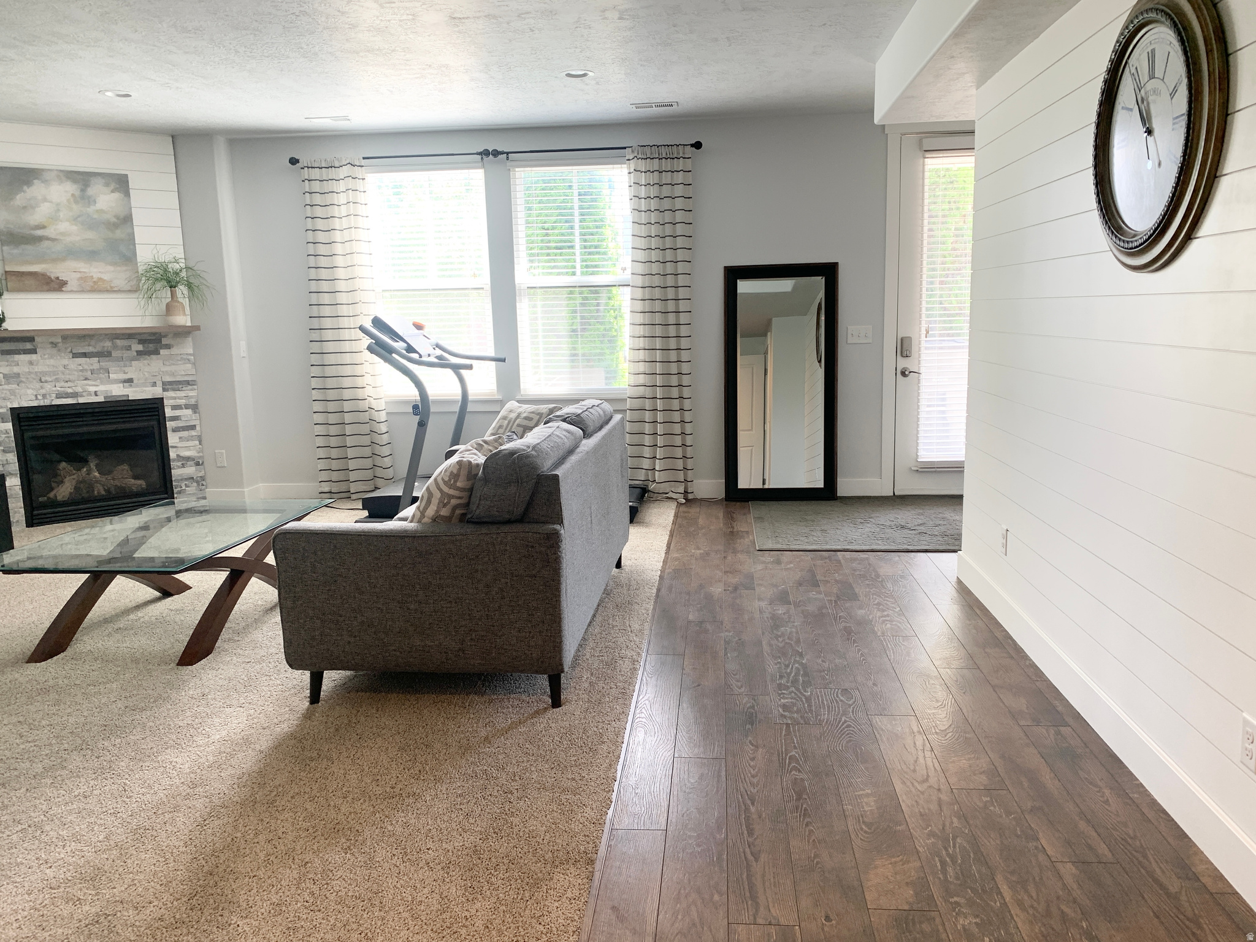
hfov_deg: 67.3
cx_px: 628
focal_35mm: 26
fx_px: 943
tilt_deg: -11.5
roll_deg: +1.2
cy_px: 471
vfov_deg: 53.1
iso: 50
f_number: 1.8
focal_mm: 4.25
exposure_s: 1/60
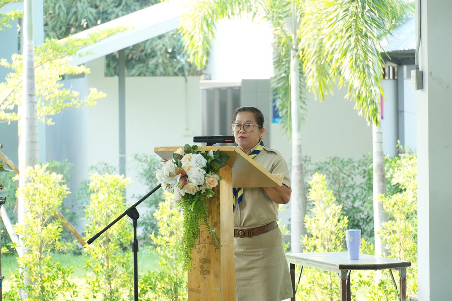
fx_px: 2543
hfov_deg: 10.2
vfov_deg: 6.8
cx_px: 226
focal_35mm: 202
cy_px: 150
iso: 800
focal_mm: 135
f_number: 5.6
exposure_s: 1/125
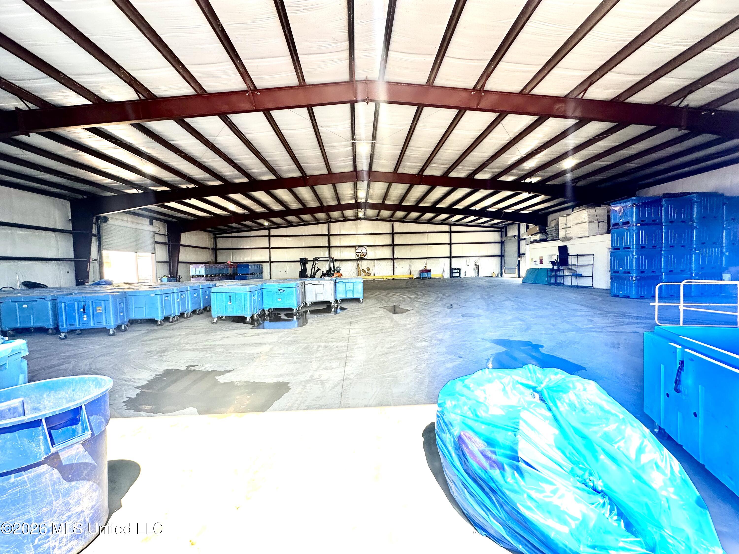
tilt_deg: -2.1
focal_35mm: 14
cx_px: 370
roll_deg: +1.5
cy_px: 277
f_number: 2.2
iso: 50
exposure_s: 1/99
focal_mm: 2.22
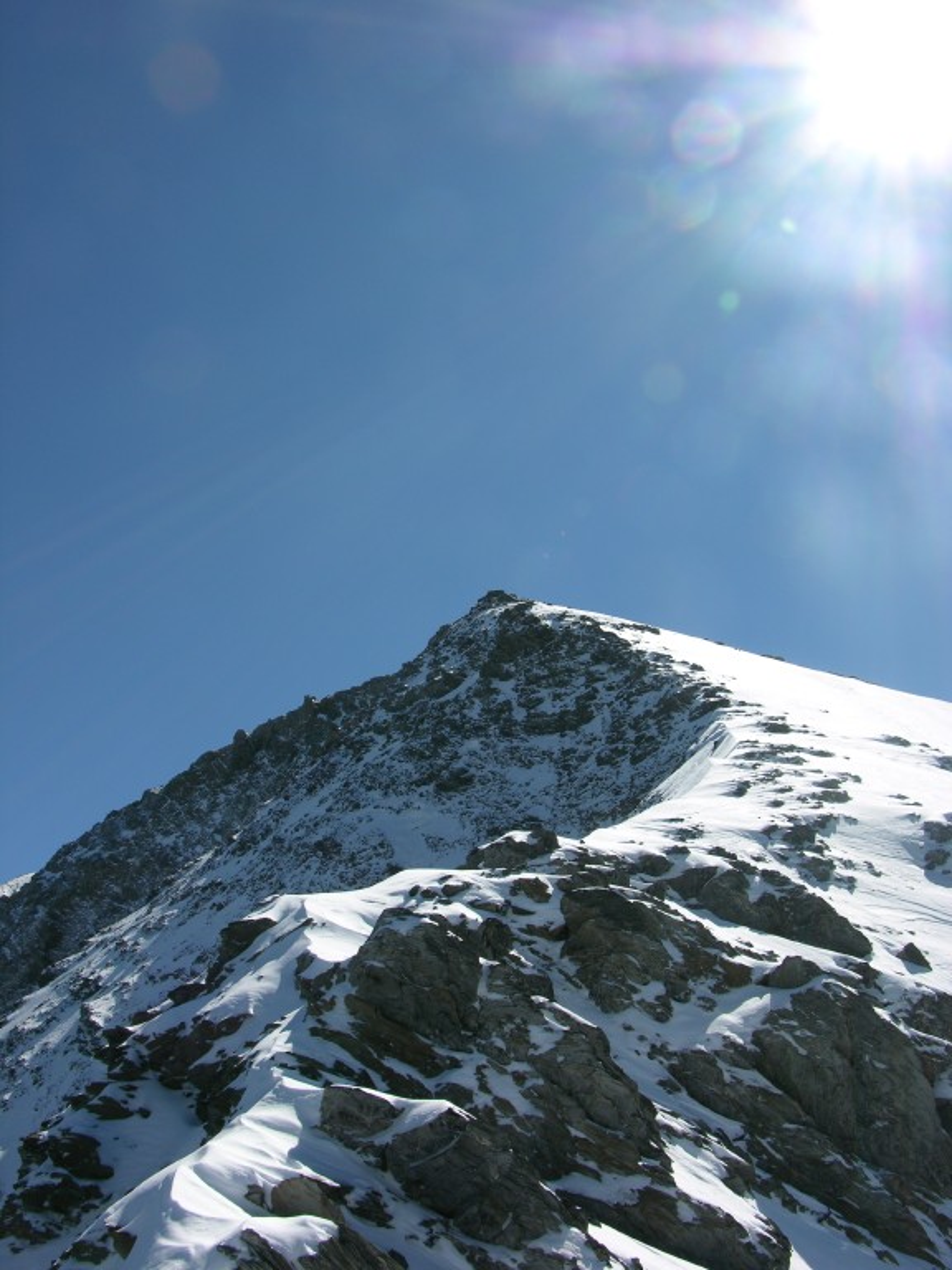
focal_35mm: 35
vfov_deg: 52.6
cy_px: 635
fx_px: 1283
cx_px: 476
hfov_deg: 40.7
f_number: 7.1
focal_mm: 8.9
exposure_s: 1/303
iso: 50
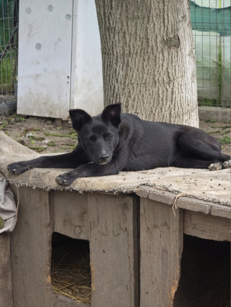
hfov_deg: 12.9
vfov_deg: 17.1
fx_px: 1023
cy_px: 154
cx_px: 116
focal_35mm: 115
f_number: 3.4
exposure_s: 1/102
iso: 32
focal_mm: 18.6
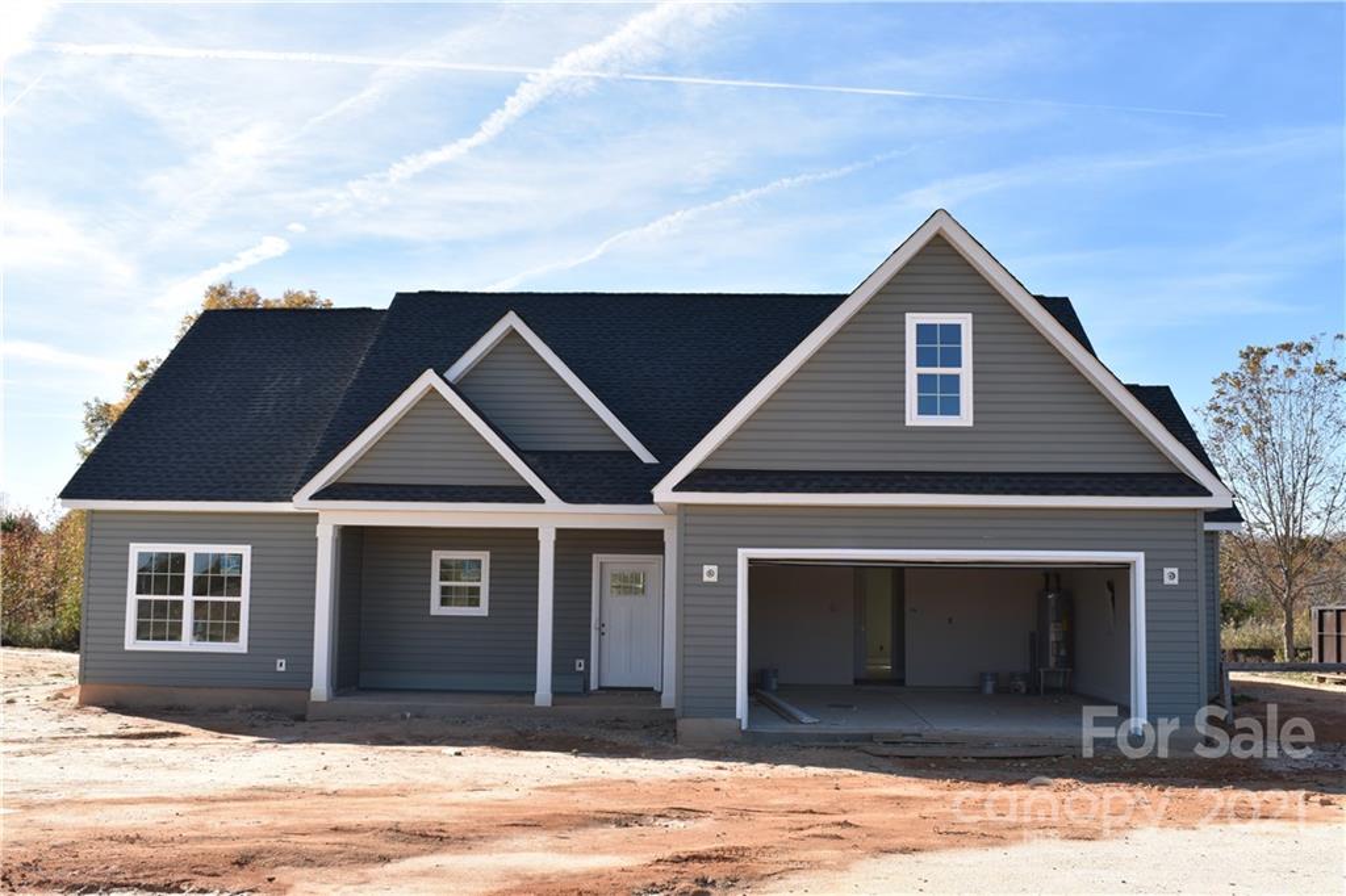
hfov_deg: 53.1
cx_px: 673
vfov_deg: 36.8
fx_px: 1345
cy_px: 448
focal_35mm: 36
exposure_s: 1/200
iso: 100
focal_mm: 24
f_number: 10
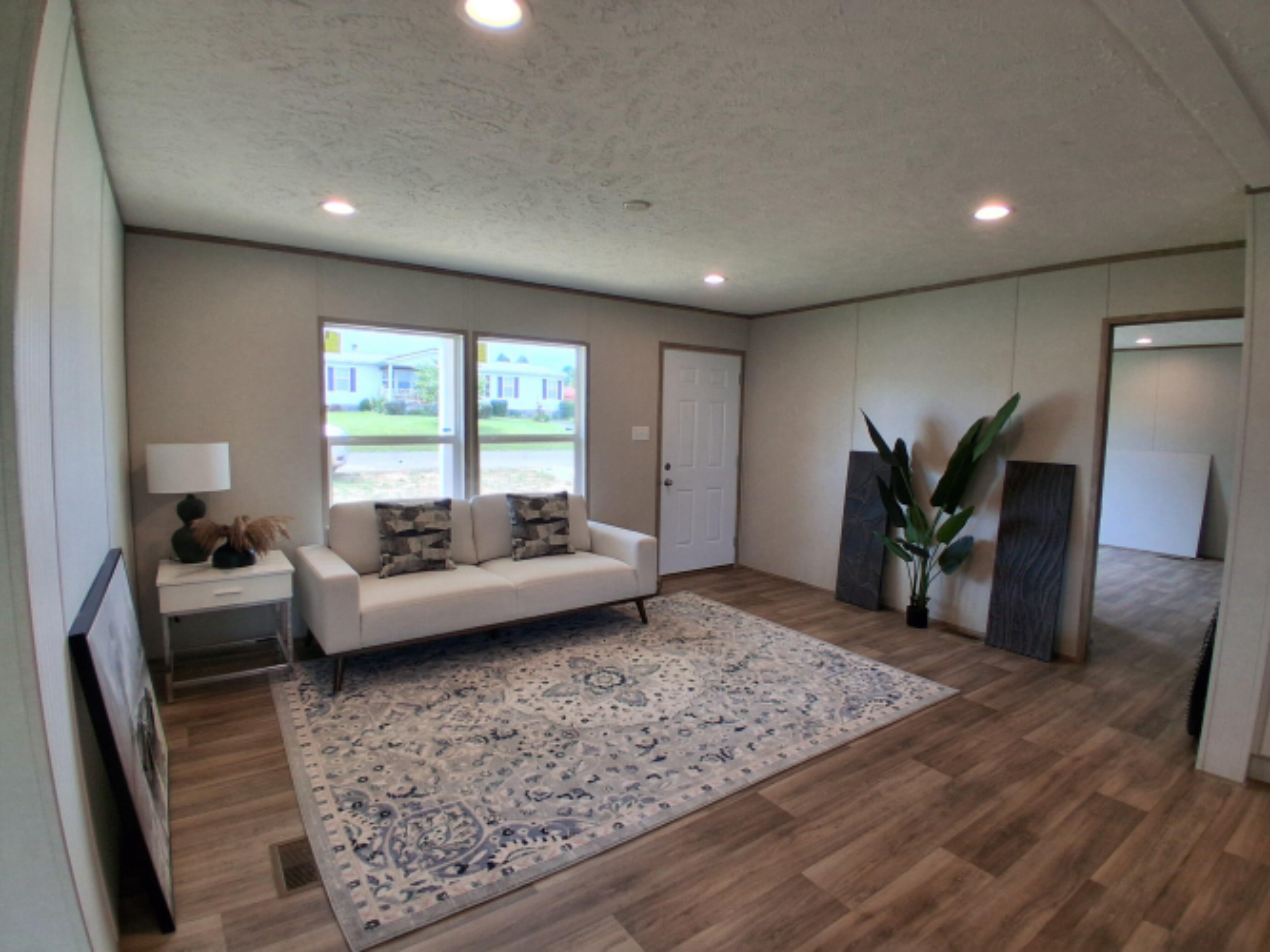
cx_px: 635
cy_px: 476
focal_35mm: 17
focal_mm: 1.4
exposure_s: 1/120
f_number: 2.2
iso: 50
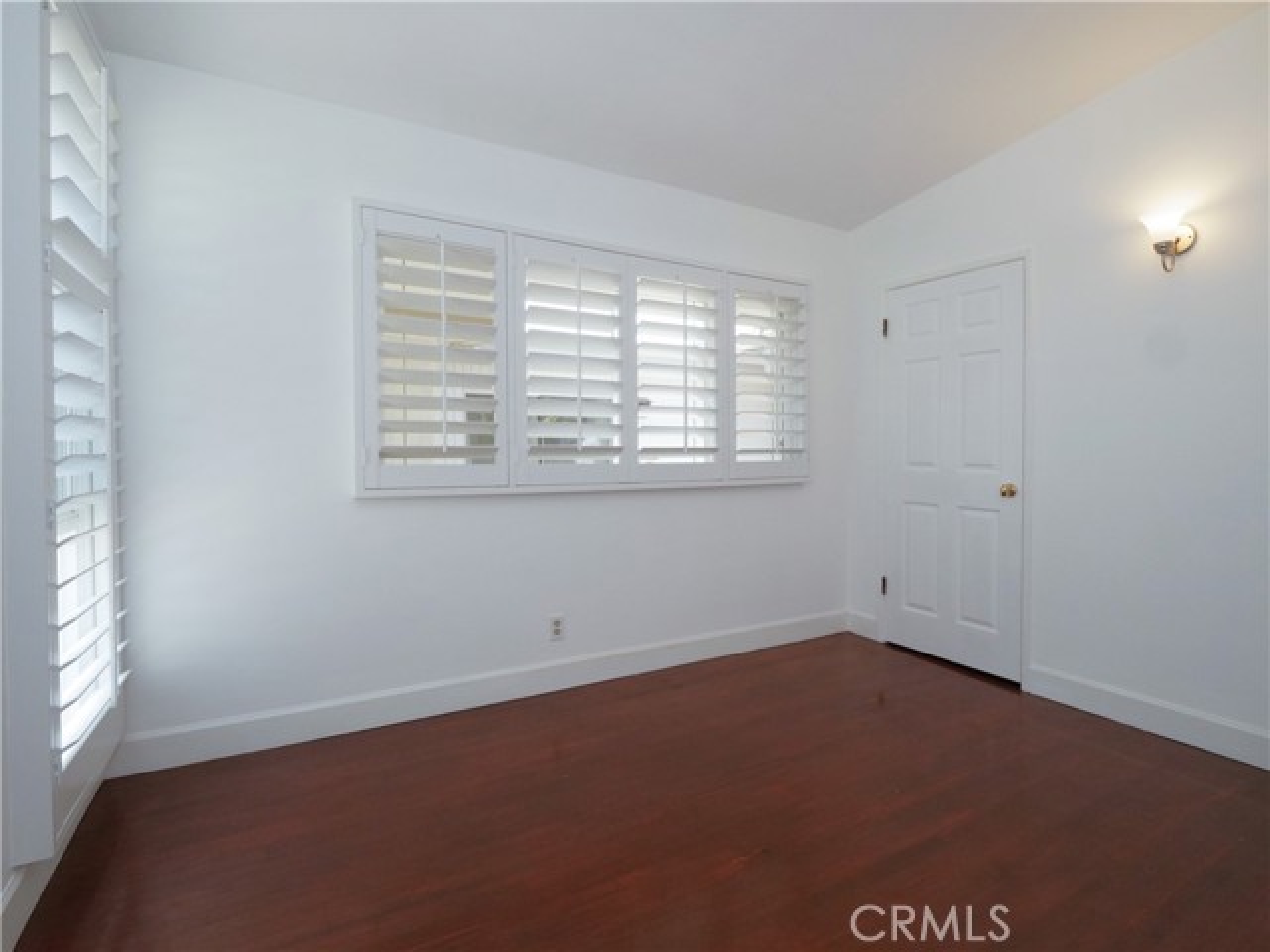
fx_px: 587
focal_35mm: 16
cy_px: 476
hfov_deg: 94.5
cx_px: 635
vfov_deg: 78.1
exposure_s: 1/80
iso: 1000
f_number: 9
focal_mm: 8
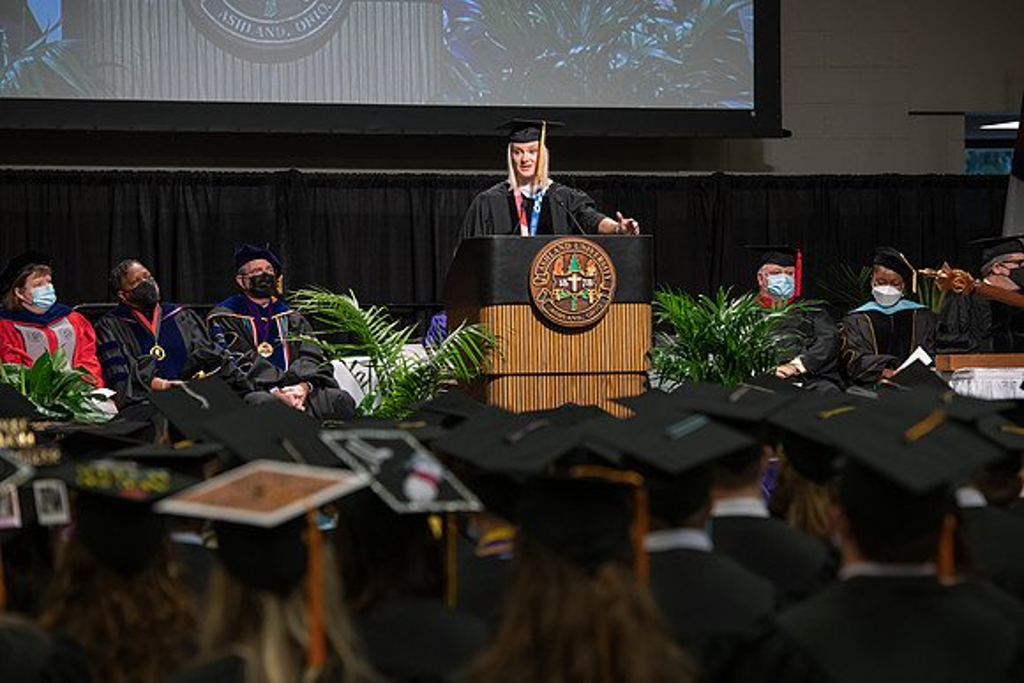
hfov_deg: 14.7
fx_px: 3983
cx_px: 512
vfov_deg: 9.8
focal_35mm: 140
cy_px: 342
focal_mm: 140
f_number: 4.5
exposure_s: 1/200
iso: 1000
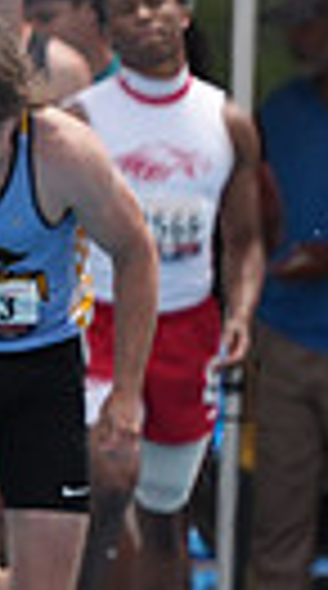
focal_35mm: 2792
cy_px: 385
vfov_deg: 0.8
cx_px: 1141
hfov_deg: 0.4
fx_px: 43478
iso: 500
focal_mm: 600
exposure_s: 1/1600
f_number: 6.3
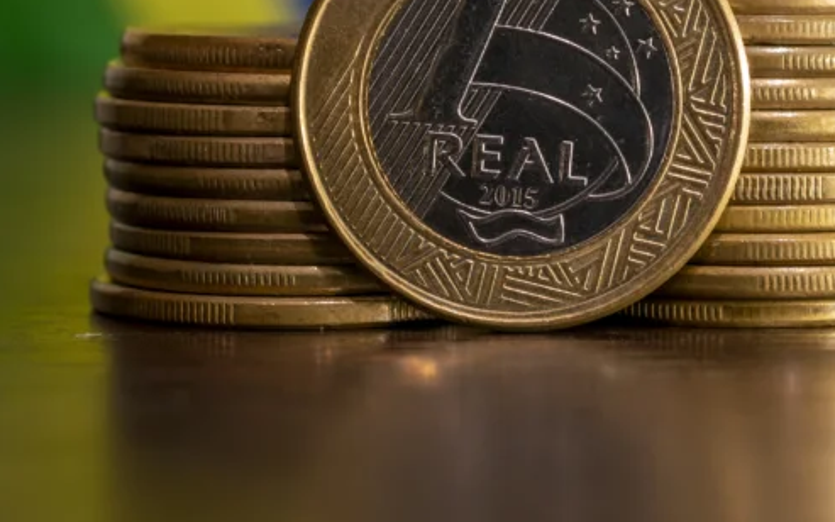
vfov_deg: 10.2
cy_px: 28
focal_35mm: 127
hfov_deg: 16.1
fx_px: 2890
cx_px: 864
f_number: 8
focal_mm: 40
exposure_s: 1/1.67
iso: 100
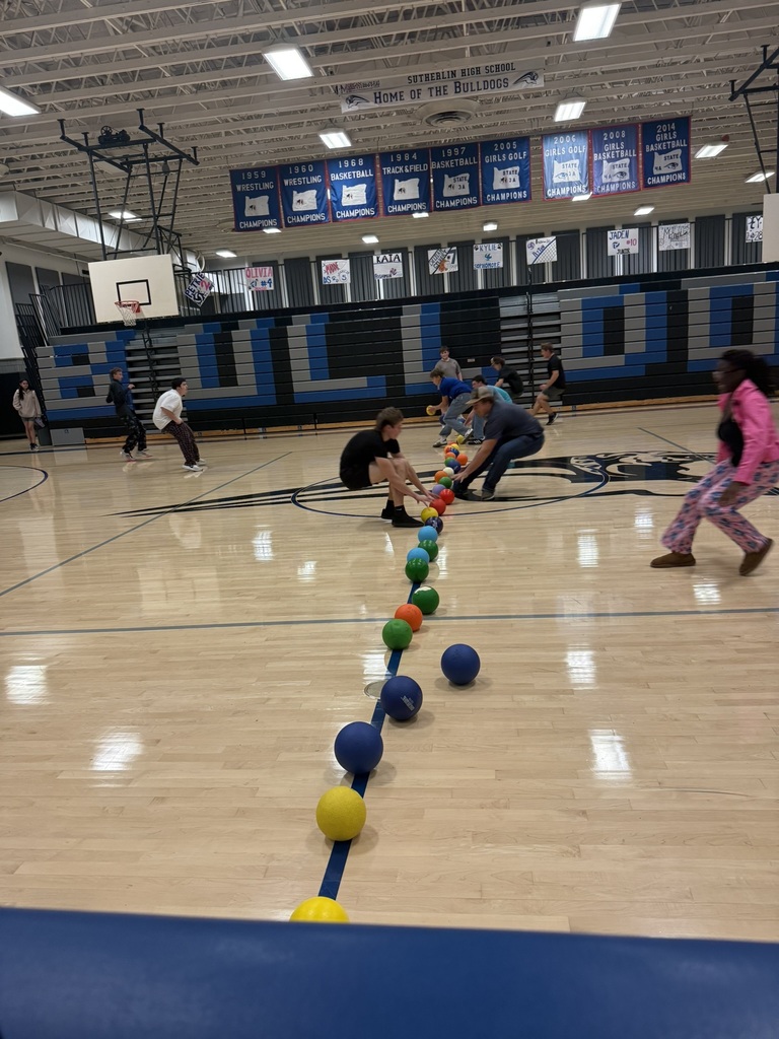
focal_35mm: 24
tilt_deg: -11.3
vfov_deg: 71.6
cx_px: 390
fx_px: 720
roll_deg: +5.7
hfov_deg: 56.8
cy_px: 520
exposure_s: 1/104
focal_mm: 6.76
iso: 200
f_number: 1.78
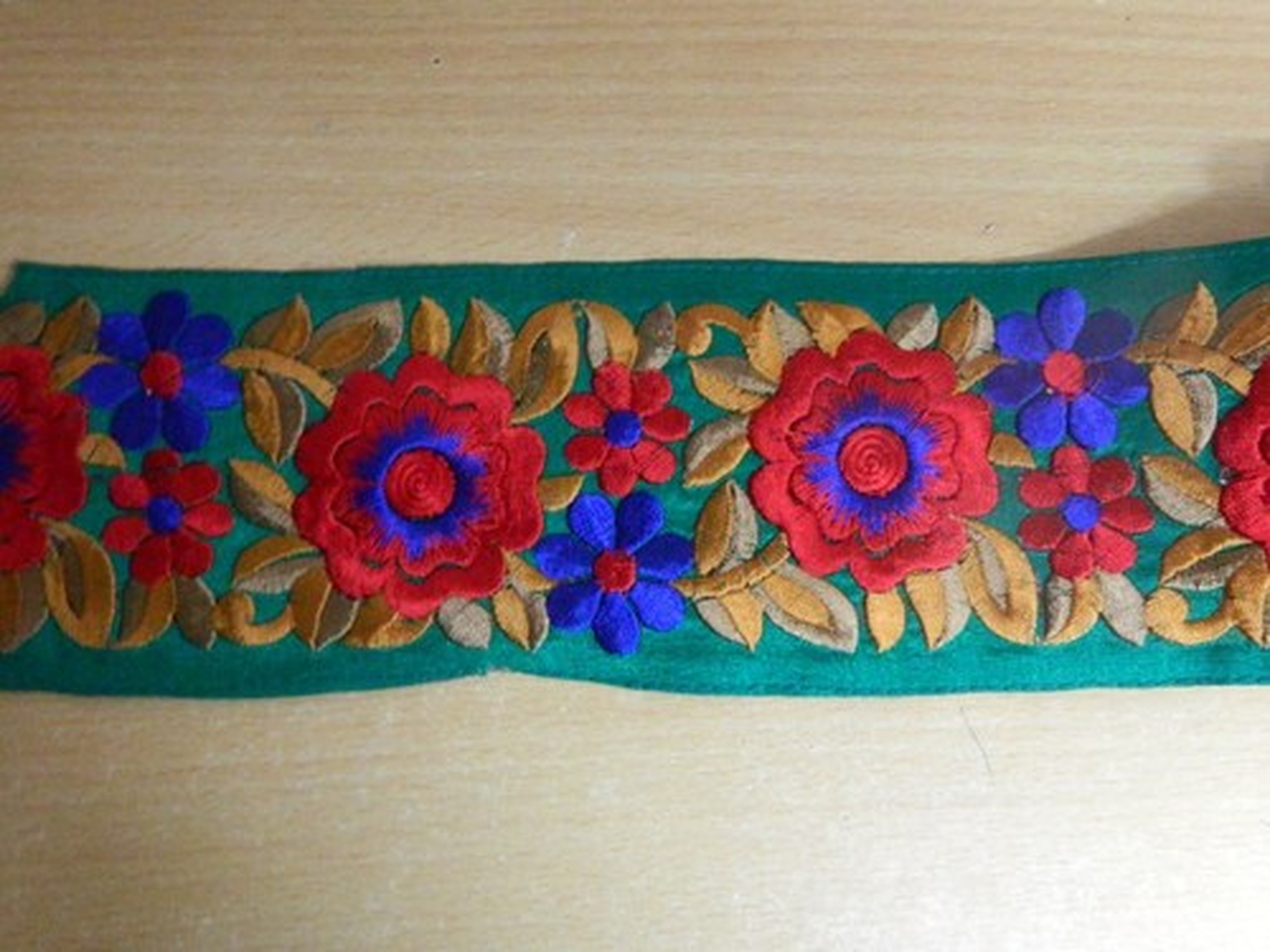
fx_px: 1137
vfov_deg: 45.4
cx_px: 635
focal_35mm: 31
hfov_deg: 58.4
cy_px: 476
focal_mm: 5.6
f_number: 3.2
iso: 800
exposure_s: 1/5
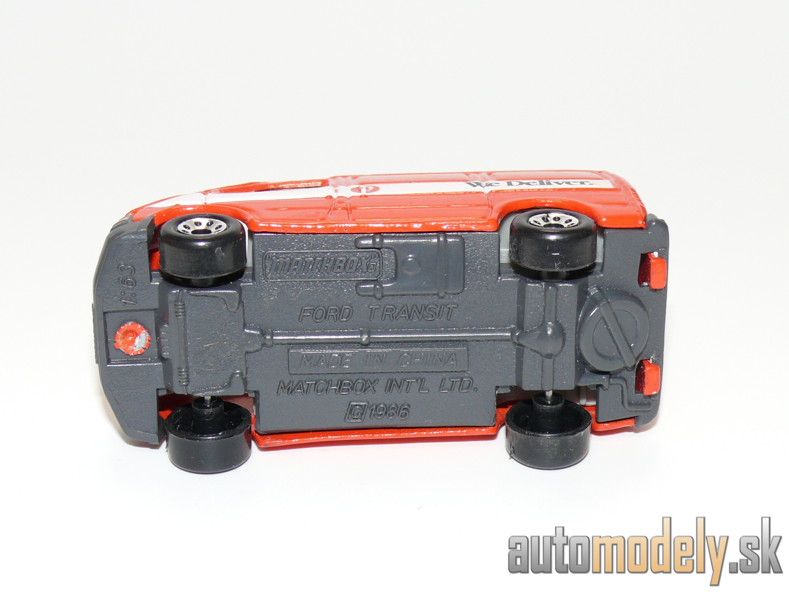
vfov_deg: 17.0
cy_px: 296
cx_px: 394
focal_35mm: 87
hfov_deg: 22.5
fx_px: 1983
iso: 100
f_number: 4
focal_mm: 12.3
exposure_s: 1/30
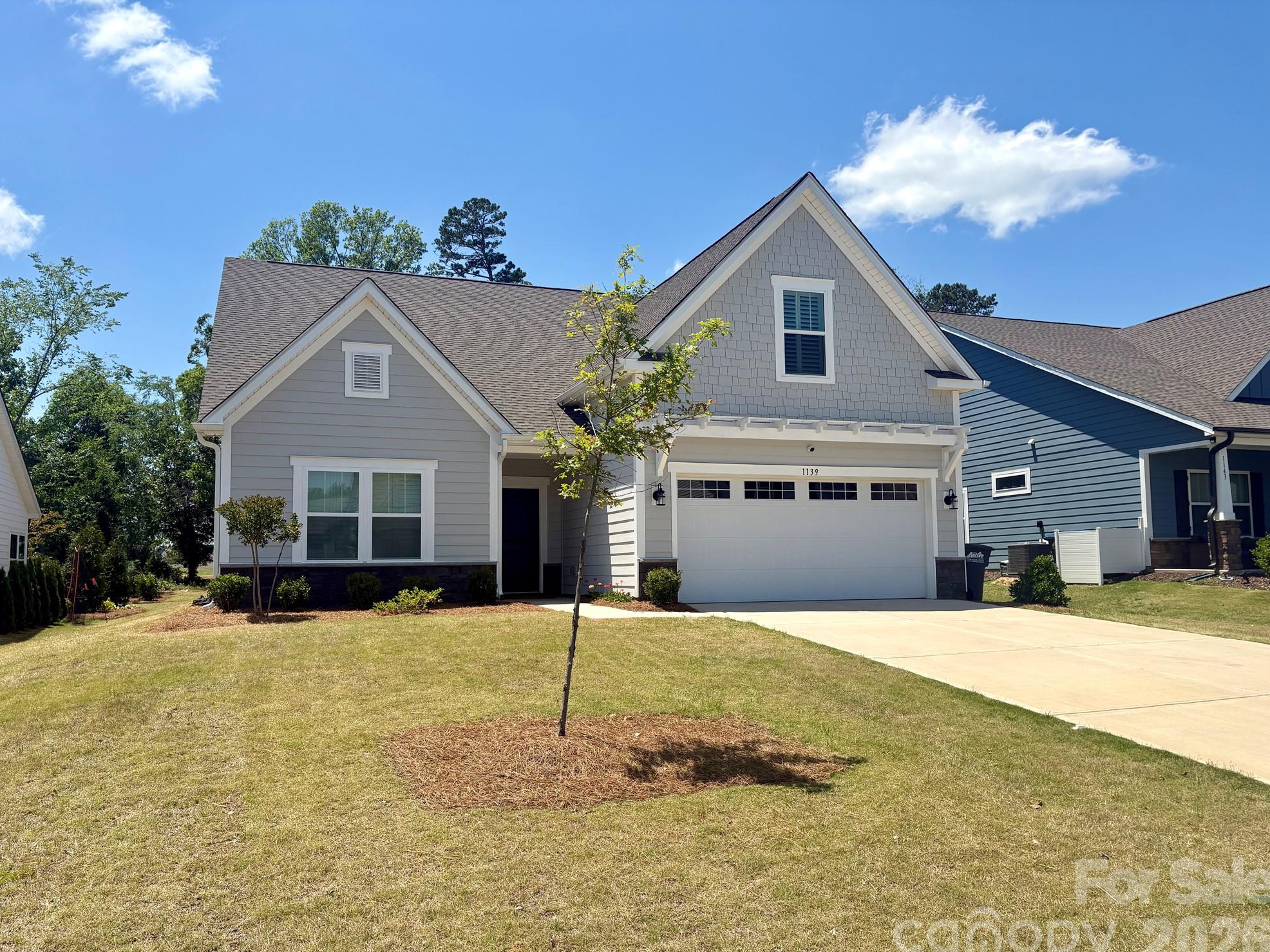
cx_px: 621
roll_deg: +0.6
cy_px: 491
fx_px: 991
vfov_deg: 51.3
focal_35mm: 27
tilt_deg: +5.4
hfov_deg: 65.3
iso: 50
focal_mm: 5.96
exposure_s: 1/3831
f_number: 1.6
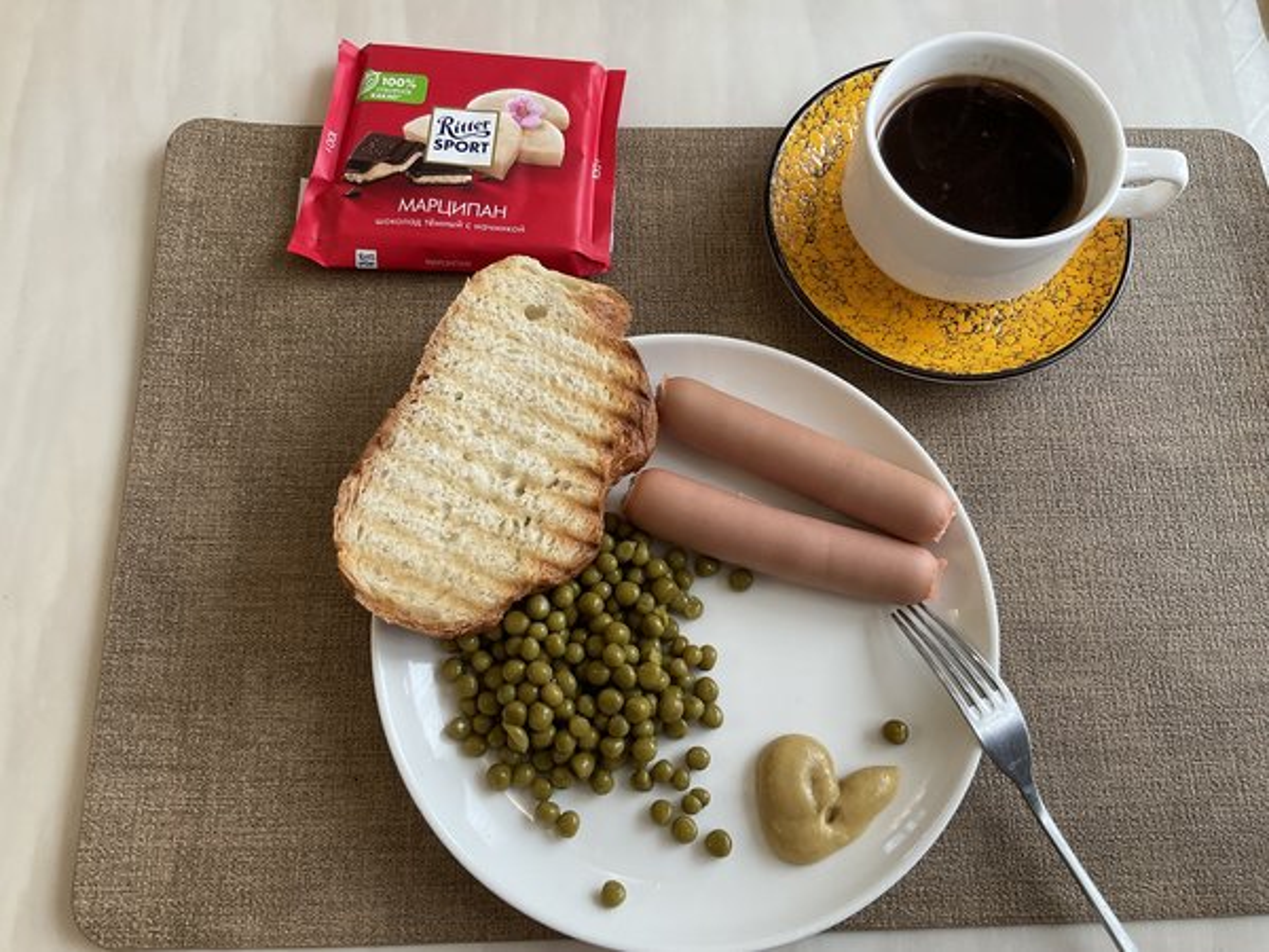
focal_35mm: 29
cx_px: 634
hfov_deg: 61.7
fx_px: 1063
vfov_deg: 48.2
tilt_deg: -71.6
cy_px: 476
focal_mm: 3
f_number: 1.8
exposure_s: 1/50
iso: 40
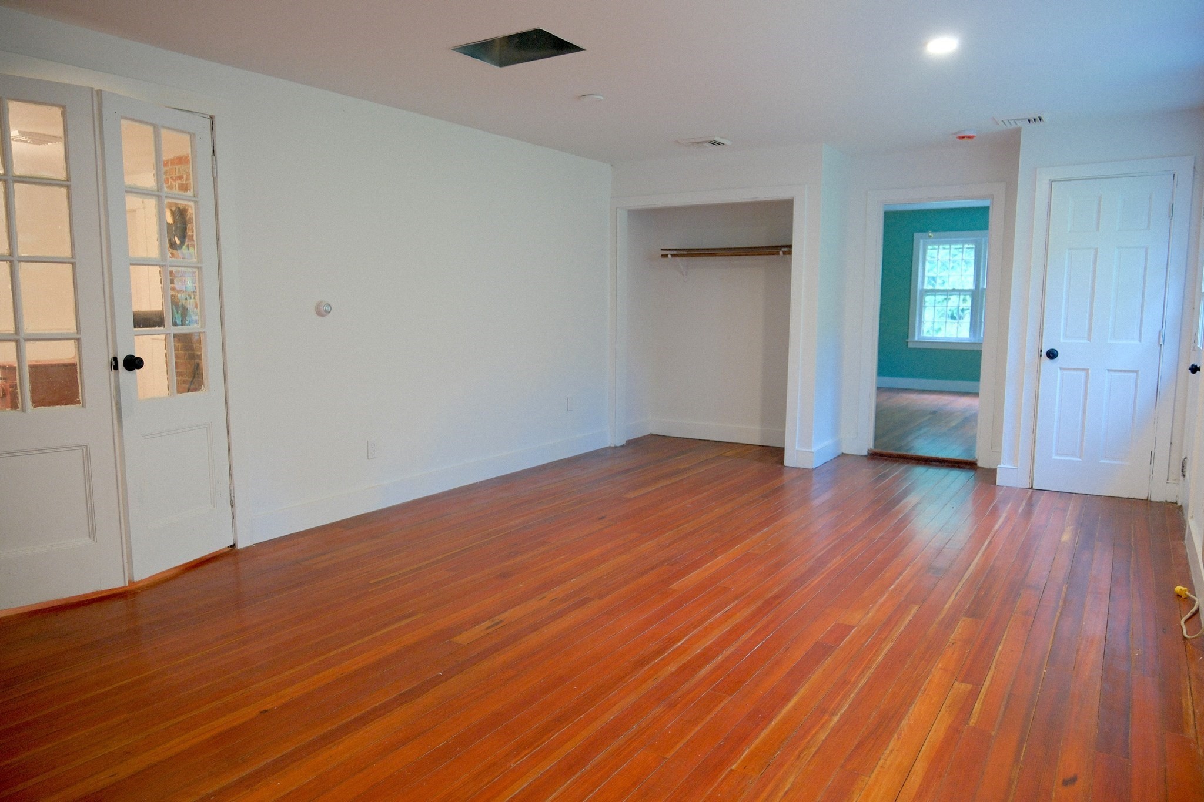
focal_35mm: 24
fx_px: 803
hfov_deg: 73.7
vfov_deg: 53.1
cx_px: 602
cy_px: 401
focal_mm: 16
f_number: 2.8
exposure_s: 1/20
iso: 800
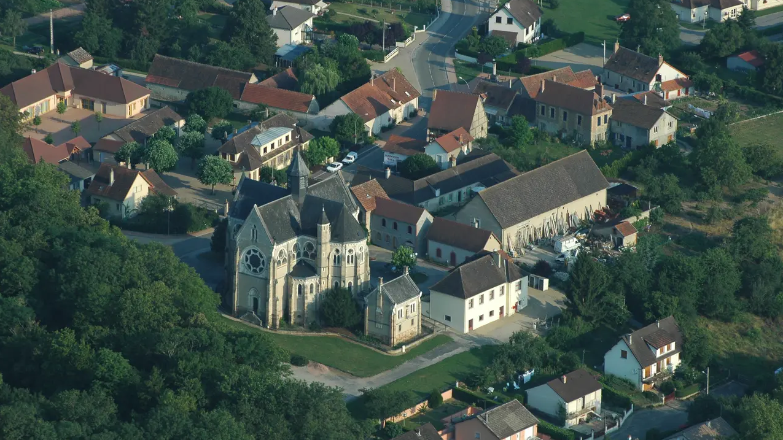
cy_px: 237
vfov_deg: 5.3
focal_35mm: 229
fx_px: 4744
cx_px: 391
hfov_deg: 9.4
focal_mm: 145
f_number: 10
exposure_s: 1/400
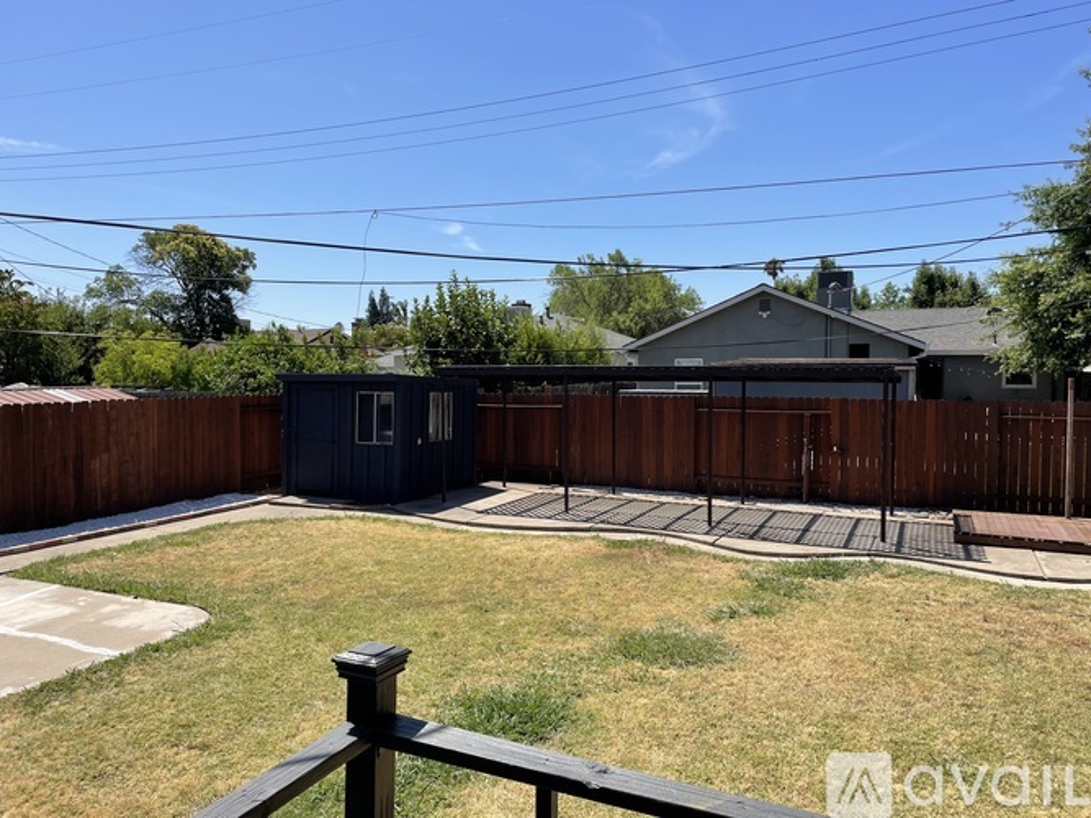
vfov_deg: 53.0
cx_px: 546
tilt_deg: -2.9
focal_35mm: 26
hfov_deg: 67.3
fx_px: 819
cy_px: 409
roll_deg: +0.3
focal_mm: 4.2
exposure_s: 1/3401
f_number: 1.6
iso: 32
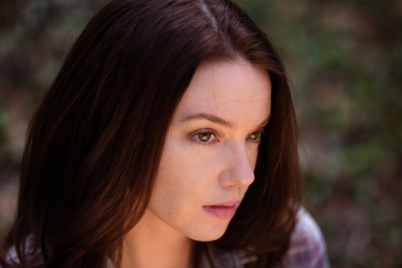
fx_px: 1027
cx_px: 201
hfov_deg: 22.1
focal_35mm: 92
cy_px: 138
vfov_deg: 14.9
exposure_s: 1/3000
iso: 100
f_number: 1.2
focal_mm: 56
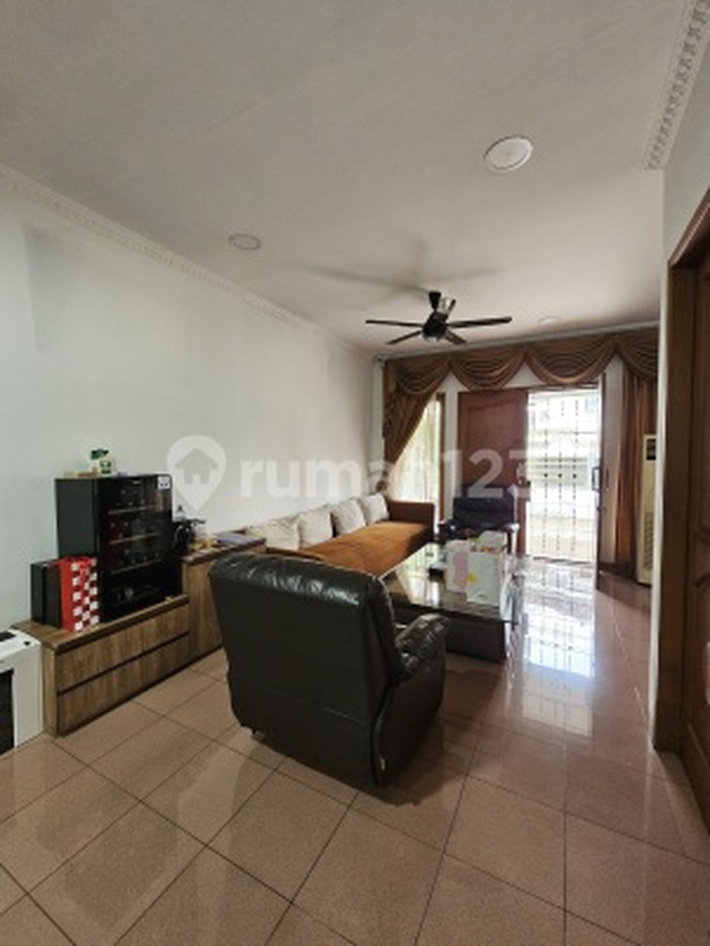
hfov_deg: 89.9
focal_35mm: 13
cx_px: 355
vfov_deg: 106.2
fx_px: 355
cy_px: 473
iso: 400
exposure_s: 1/50
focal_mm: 2.2
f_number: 2.2
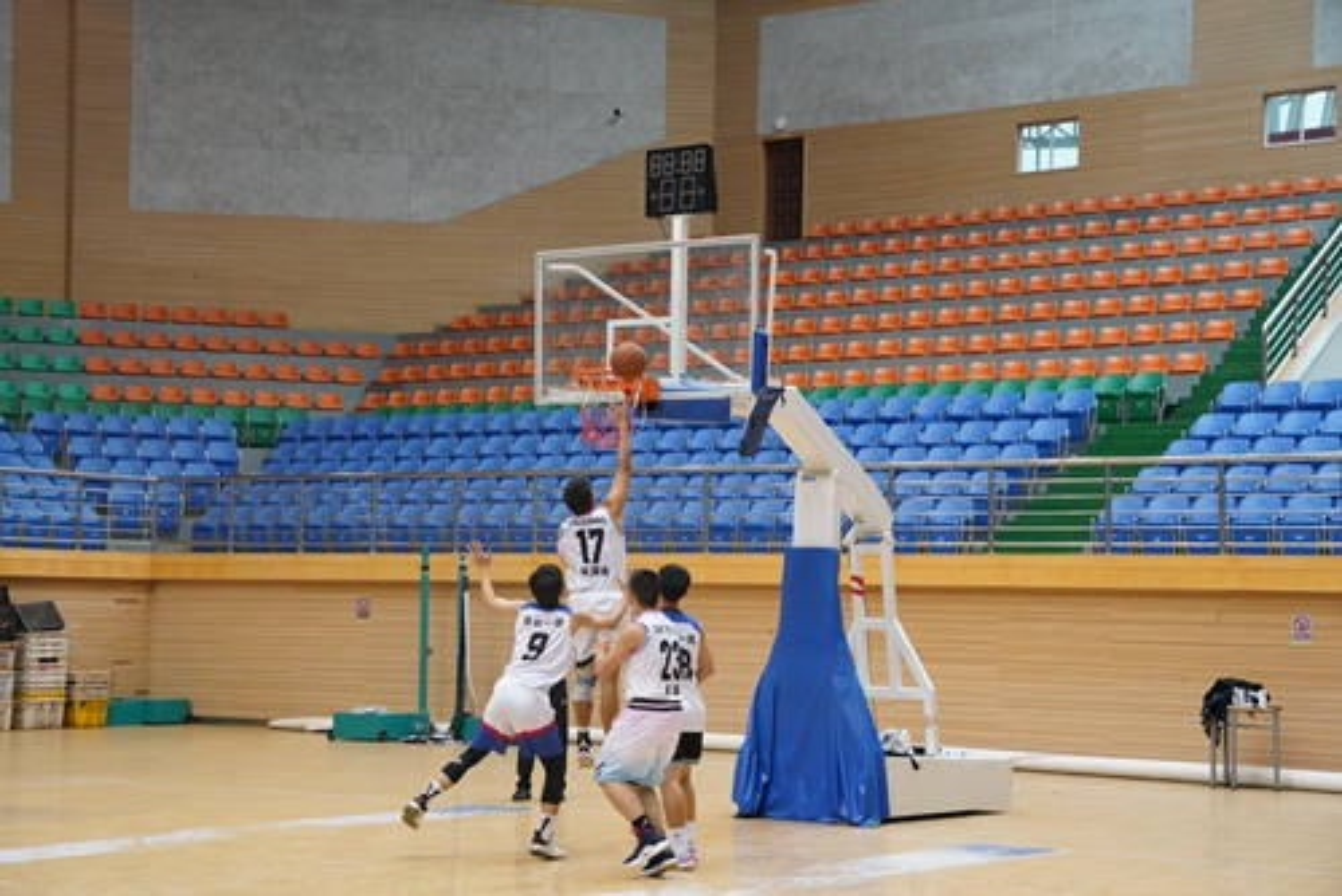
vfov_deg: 20.4
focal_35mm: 67
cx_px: 671
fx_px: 2488
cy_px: 448
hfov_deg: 30.2
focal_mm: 66.7
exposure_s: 1/400
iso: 8000
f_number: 5.6
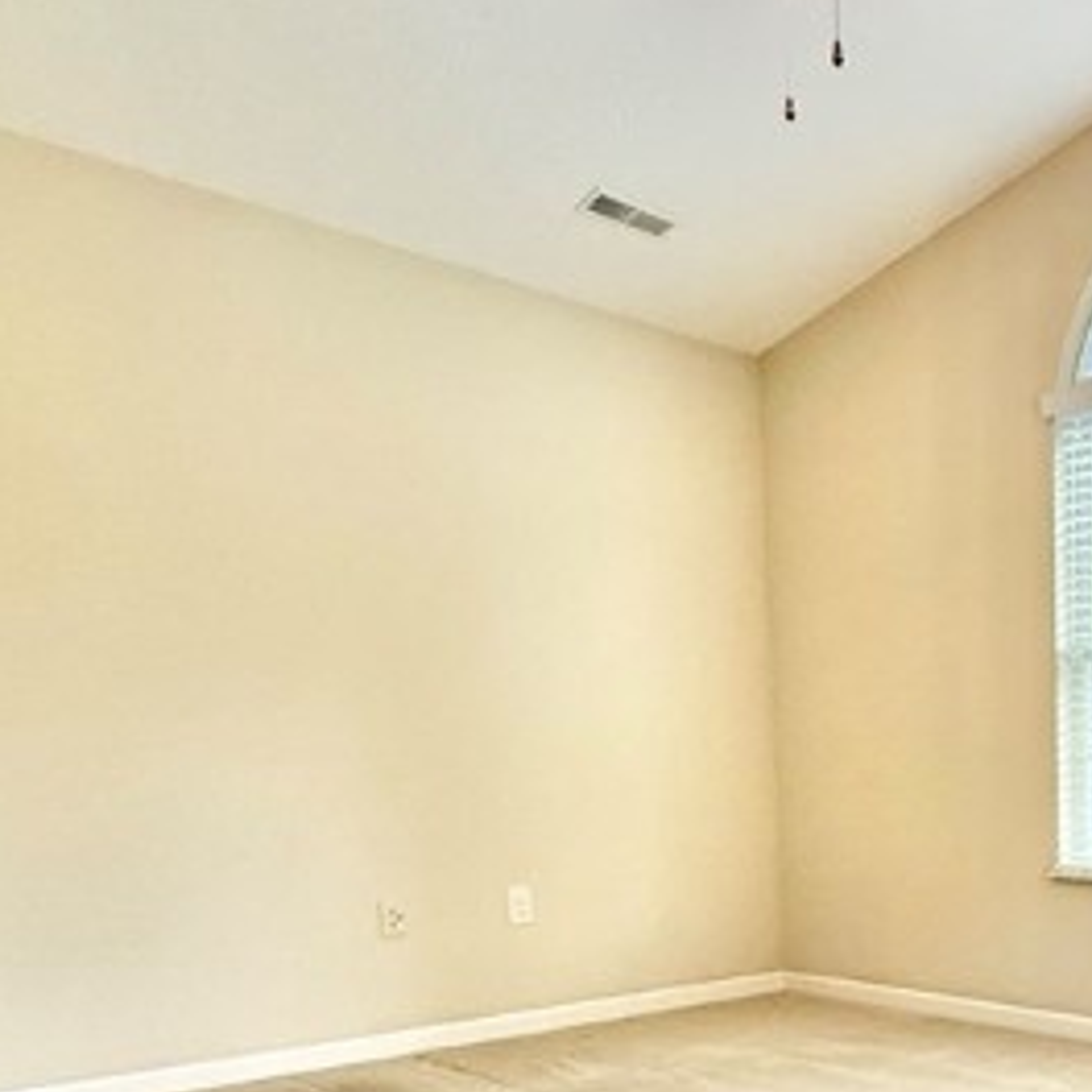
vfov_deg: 42.5
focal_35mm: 36
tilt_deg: -7.9
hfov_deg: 40.1
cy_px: 968
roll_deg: -0.2
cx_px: 1104
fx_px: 1285
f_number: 2.2
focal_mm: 2.22
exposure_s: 1/120
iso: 320
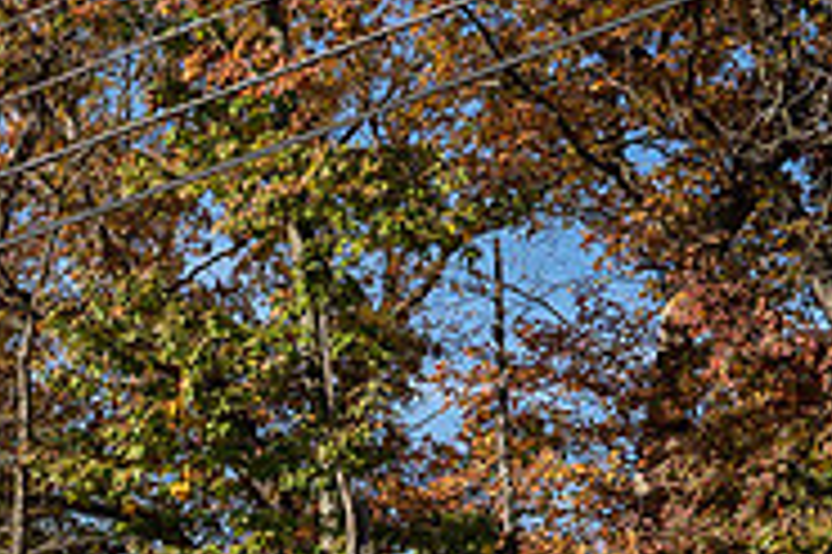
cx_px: -108
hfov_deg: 17.9
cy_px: 682
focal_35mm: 110
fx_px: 2540
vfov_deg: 12.1
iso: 320
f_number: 8
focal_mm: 35
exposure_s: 1/500
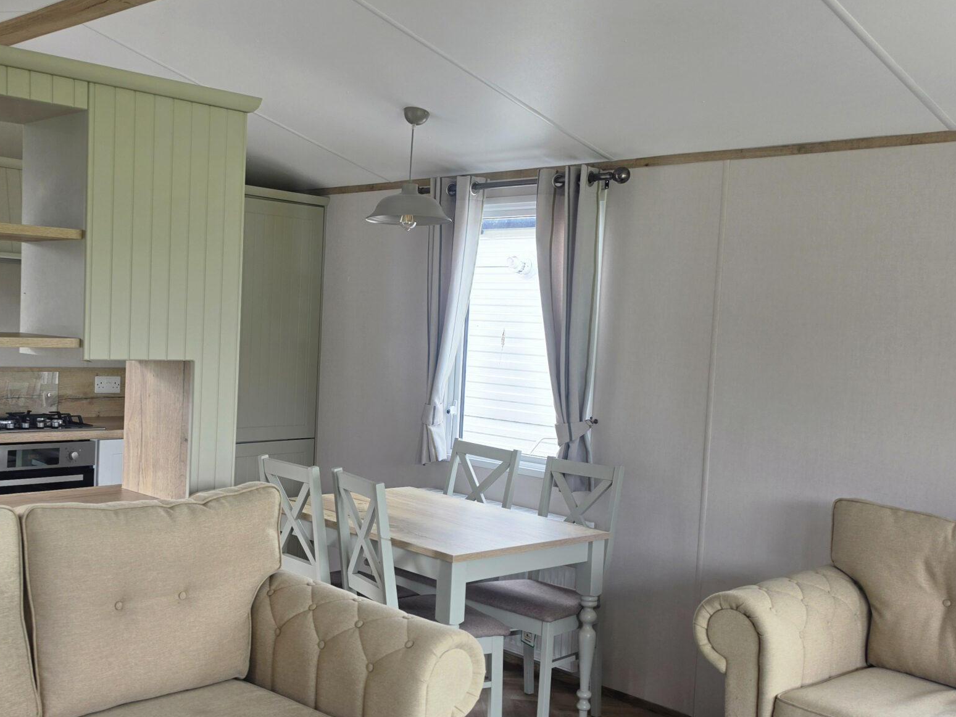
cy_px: 392
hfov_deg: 48.1
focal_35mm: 38
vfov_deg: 37.7
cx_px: 317
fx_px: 1050
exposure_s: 1/180
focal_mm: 6.5
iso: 32
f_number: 1.4
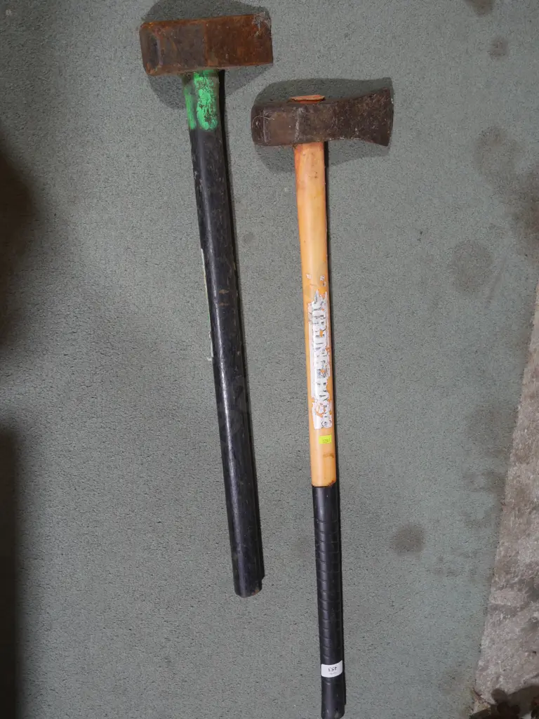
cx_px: 270
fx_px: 955
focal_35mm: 46
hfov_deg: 31.5
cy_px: 360
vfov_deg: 41.2
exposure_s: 1/60
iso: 800
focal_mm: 23
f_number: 5.1
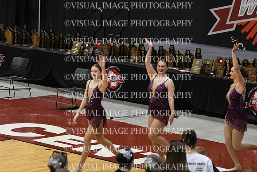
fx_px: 1242
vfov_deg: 7.9
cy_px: 86
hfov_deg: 11.8
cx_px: 128
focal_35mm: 174
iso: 5000
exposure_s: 1/400
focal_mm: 116
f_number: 4
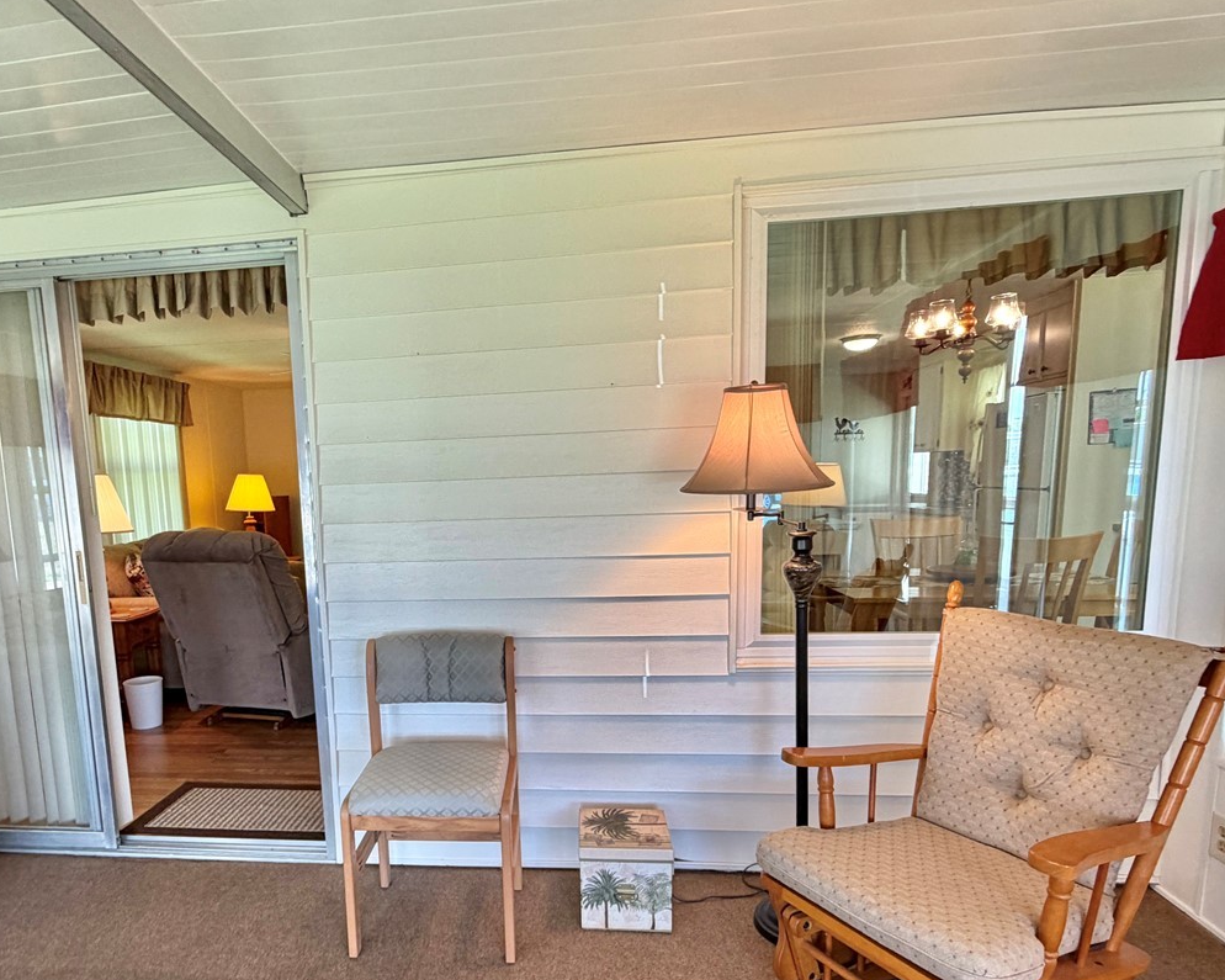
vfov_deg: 62.5
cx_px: 477
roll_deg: +3.1
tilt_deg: -7.8
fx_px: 798
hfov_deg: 74.0
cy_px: 594
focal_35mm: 22
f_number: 2.2
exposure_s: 1/120
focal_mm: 2.22
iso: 160
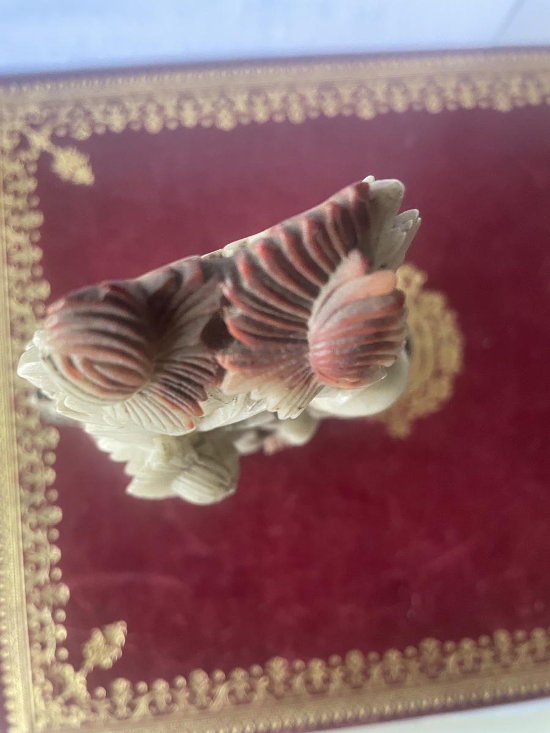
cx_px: 275
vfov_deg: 67.3
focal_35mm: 26
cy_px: 366
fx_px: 551
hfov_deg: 53.1
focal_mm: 4.2
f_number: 1.6
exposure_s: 1/50
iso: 500
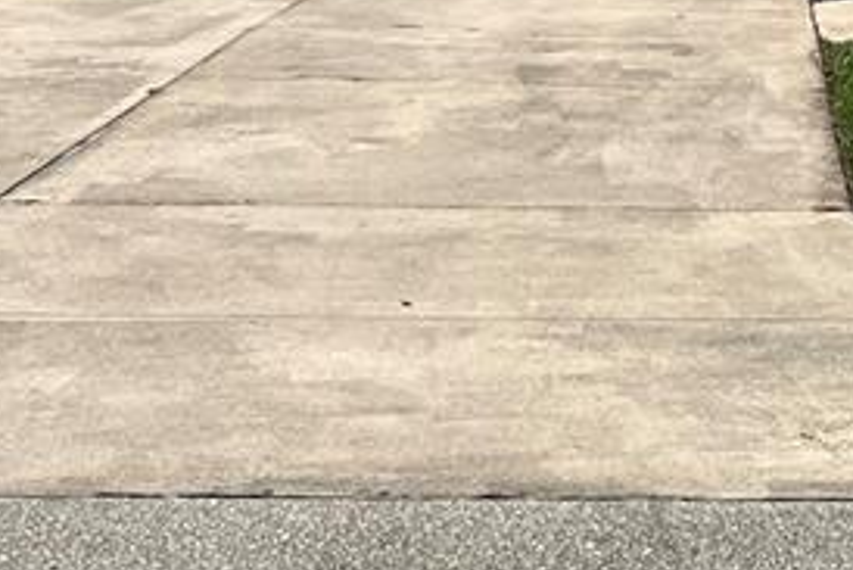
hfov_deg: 20.0
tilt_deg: +9.8
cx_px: 672
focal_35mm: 101
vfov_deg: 12.0
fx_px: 2394
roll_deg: +0.0
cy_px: -595
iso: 50
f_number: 1.5
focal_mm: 5.7
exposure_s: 1/10309
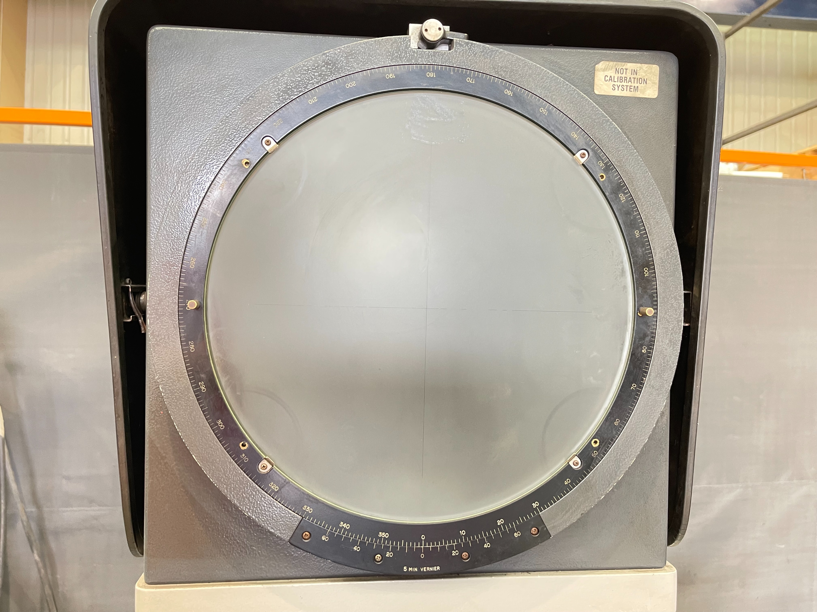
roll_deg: -1.3
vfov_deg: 53.1
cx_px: 408
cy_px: 306
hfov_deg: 67.3
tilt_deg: -2.2
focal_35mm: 26
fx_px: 614
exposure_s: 1/60
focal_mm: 5.1
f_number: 1.6
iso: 250
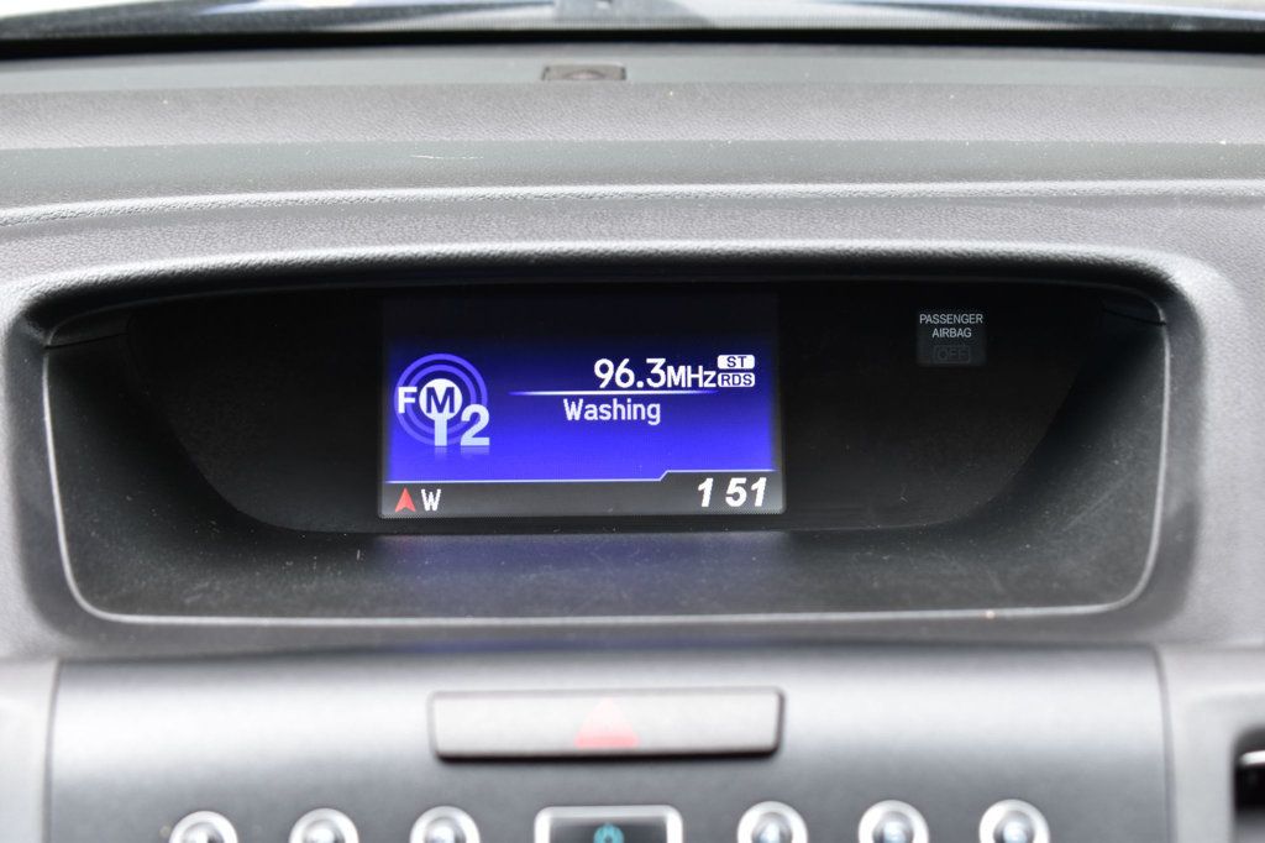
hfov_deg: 24.6
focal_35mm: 82
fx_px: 2898
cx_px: 632
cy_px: 422
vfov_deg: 16.5
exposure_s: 1/30
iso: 400
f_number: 7.1
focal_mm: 55
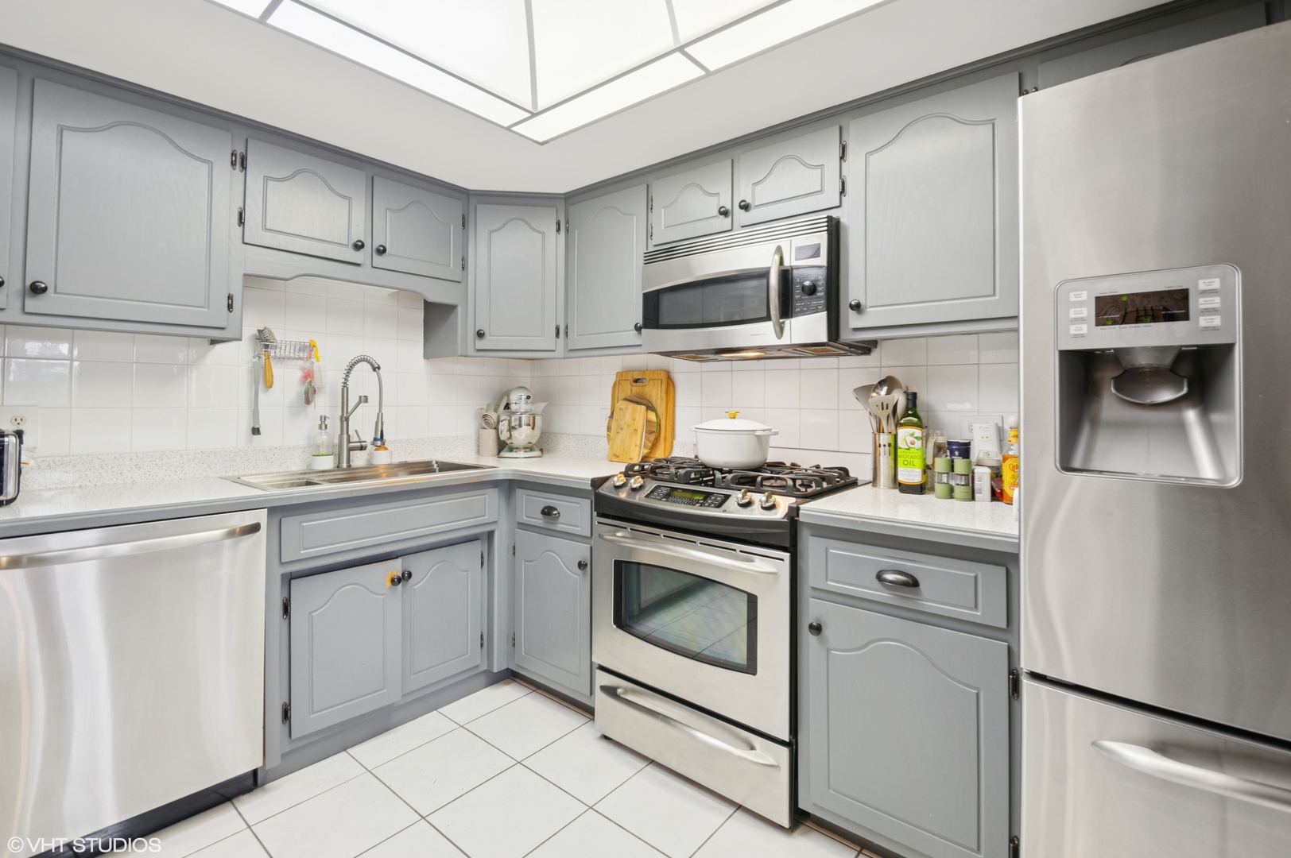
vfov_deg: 77.2
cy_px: 429
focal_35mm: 15
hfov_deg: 100.4
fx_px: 537
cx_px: 646
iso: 200
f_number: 11
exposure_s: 1/2
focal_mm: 10
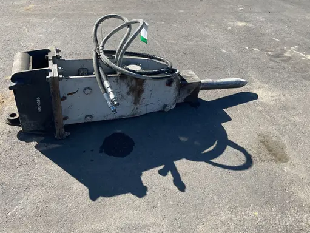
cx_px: 147
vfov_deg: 49.8
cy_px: 110
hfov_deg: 63.4
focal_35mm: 28
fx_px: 251
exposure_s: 1/2353
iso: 50
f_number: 1.6
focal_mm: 4.2
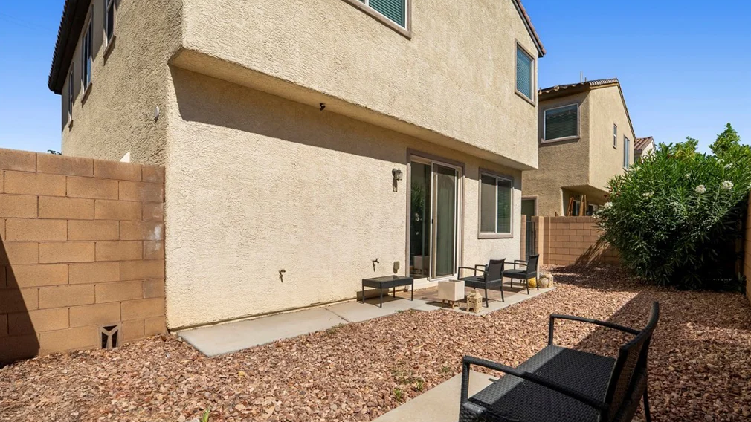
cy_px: 223
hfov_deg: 95.9
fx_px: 339
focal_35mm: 17
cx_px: 375
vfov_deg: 63.9
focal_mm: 16
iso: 800
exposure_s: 1/500
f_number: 9
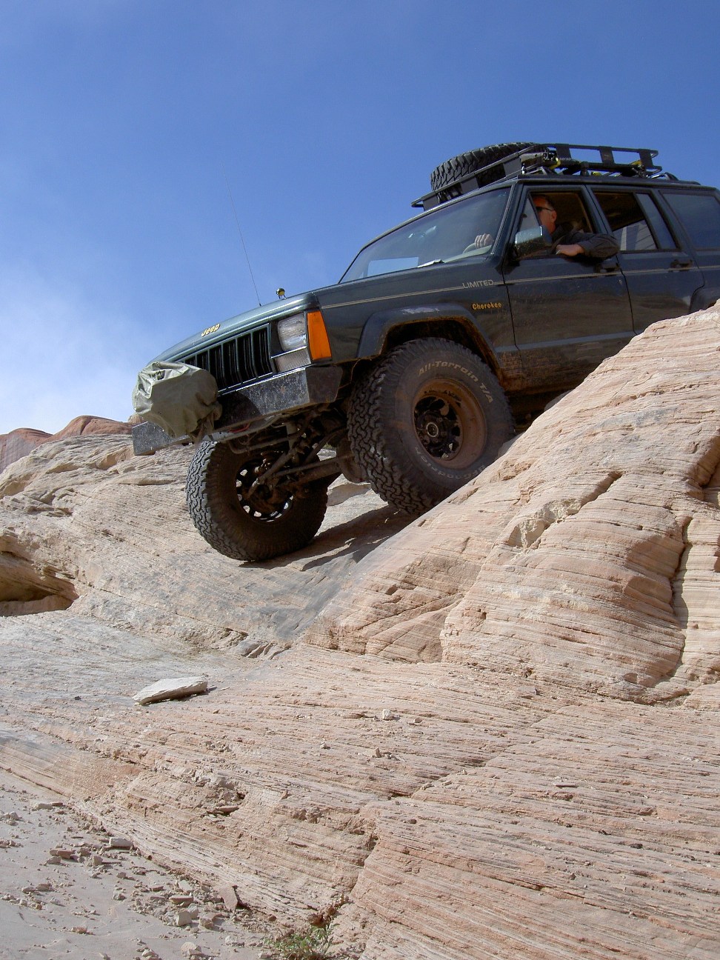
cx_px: 360
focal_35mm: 39
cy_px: 480
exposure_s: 1/640
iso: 100
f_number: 4.7
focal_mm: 8
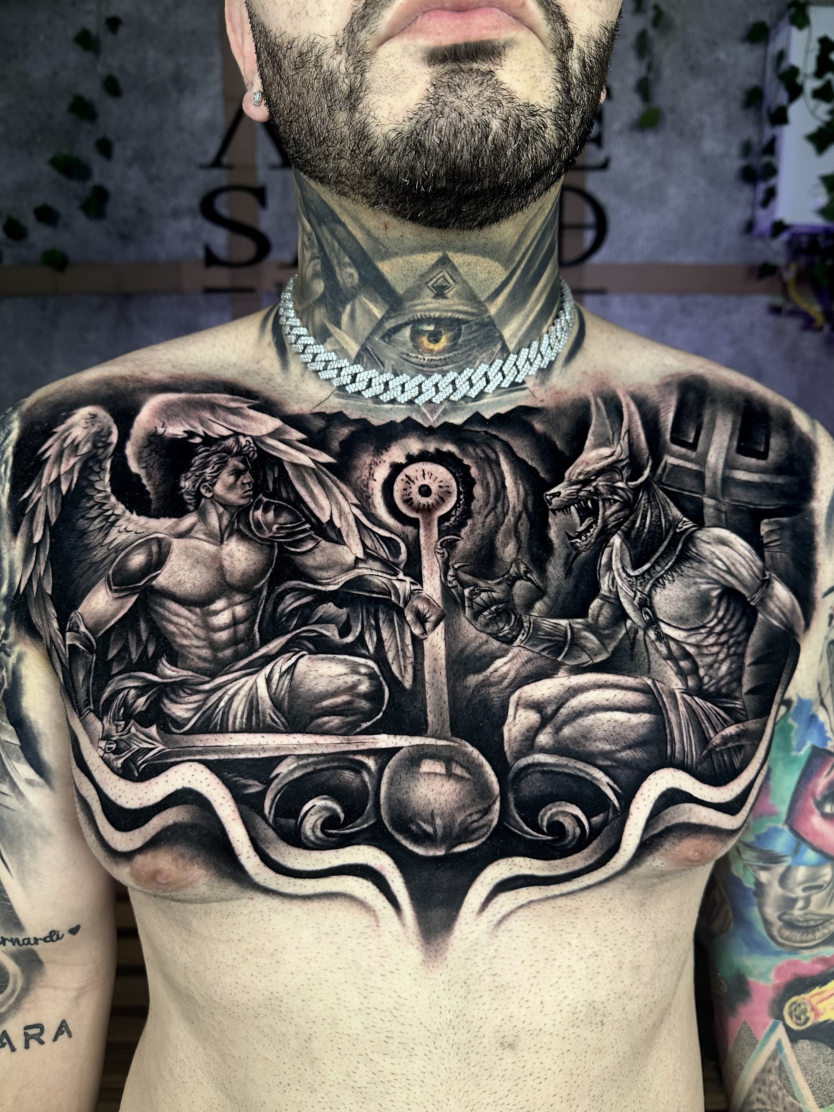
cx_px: 417
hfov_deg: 56.8
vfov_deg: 71.6
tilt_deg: -10.2
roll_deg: -0.5
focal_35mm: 24
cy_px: 556
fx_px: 771
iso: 320
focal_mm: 6.86
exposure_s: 1/60
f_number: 1.78
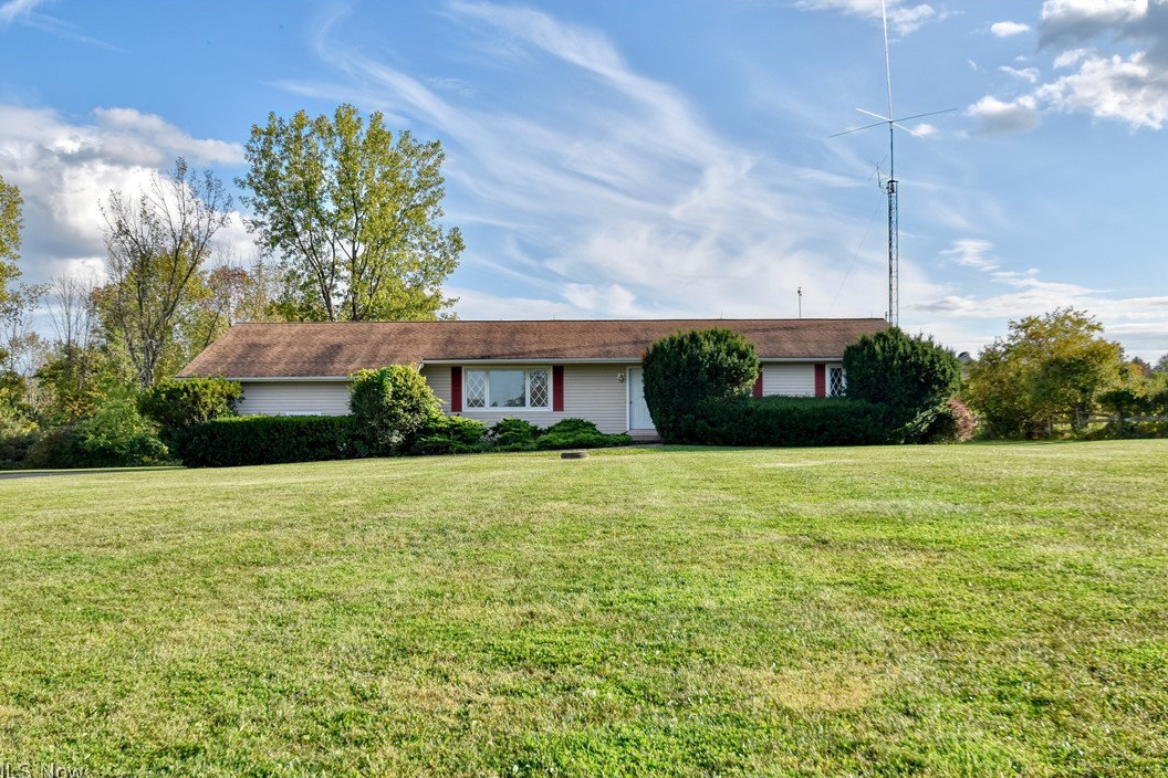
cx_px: 581
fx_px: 1200
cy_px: 395
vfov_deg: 35.9
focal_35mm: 37
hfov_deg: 51.9
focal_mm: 24
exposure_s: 1/2500
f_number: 7.1
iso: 400
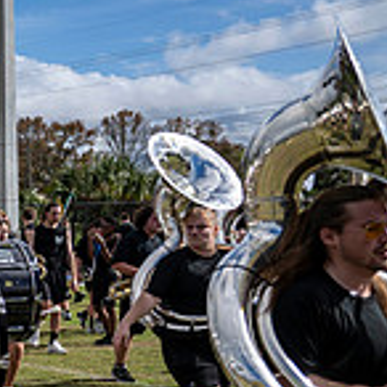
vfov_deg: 21.4
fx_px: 1025
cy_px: 237
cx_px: -371
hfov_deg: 16.6
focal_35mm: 81
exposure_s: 1/1250
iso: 40
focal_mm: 24
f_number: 2.8
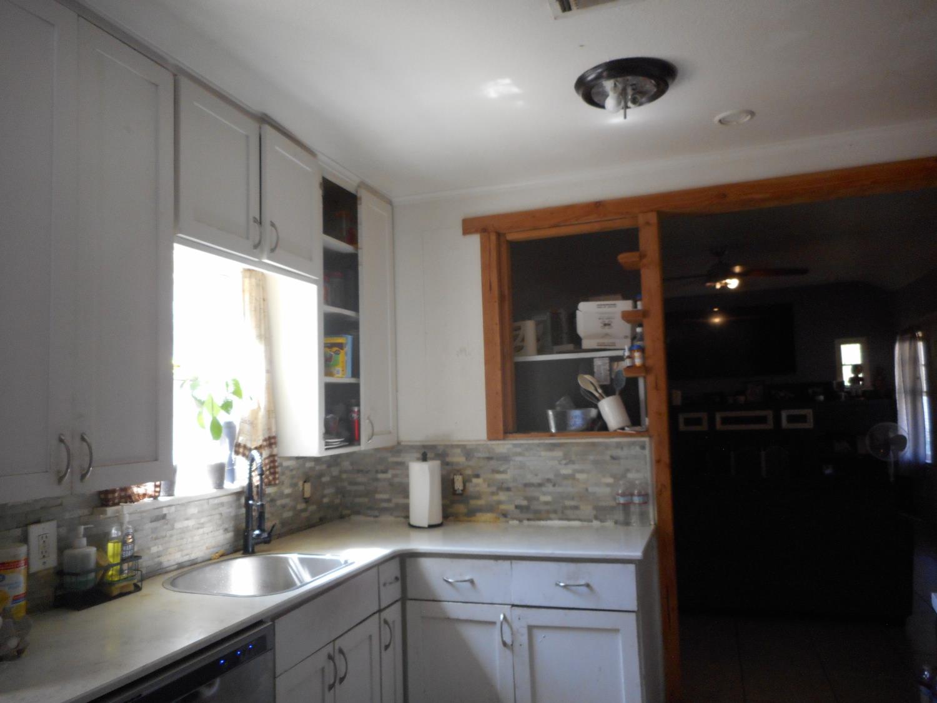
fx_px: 677
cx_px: 468
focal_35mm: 25
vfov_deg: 54.9
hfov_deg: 69.4
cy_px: 352
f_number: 3.7
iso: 200
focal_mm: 4.5
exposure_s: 1/30
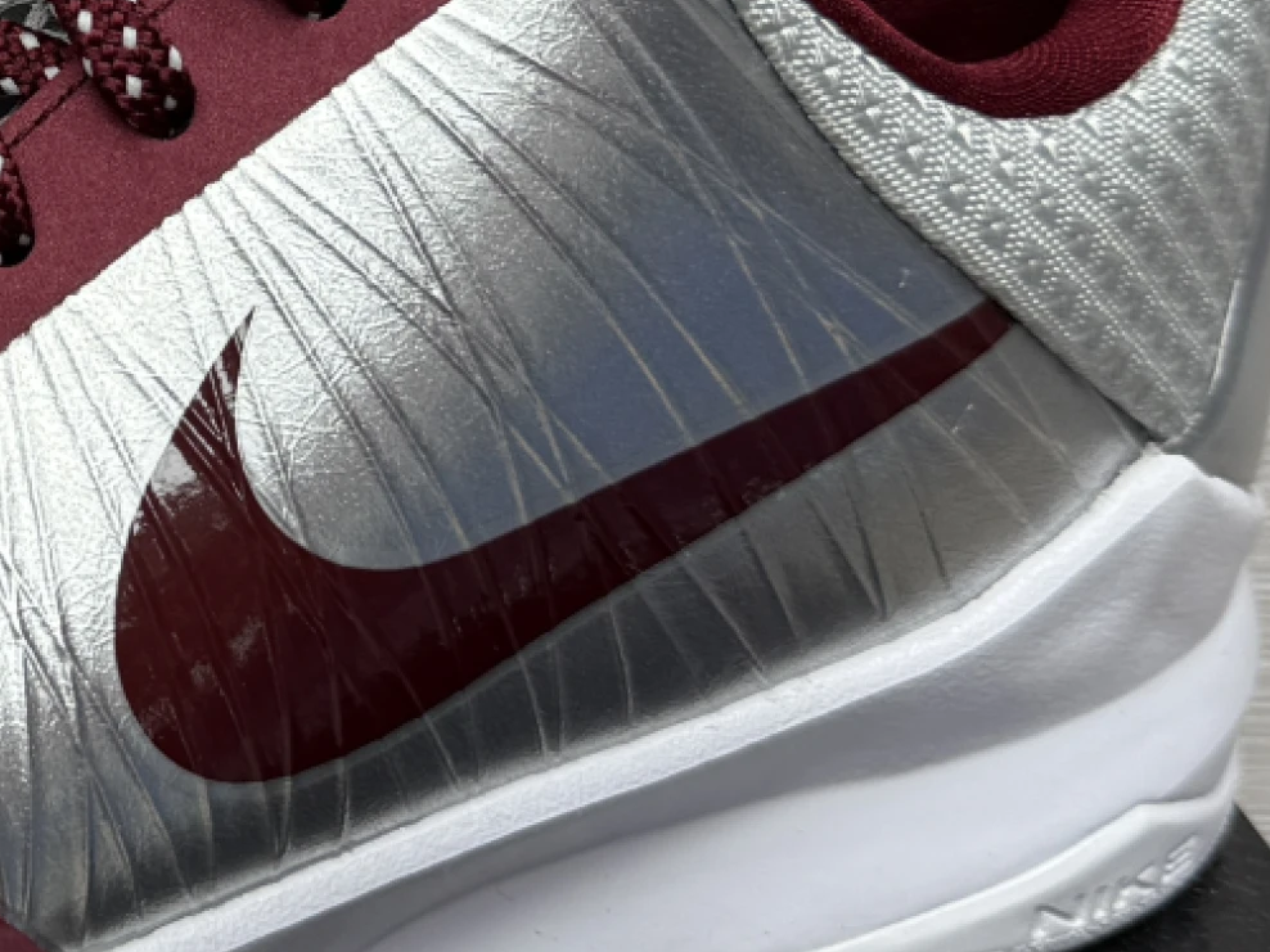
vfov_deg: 15.8
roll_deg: +1.6
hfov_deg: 19.6
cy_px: 4
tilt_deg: -17.7
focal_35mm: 92
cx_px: -384
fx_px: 3375
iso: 80
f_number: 1.78
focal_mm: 6.76
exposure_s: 1/159
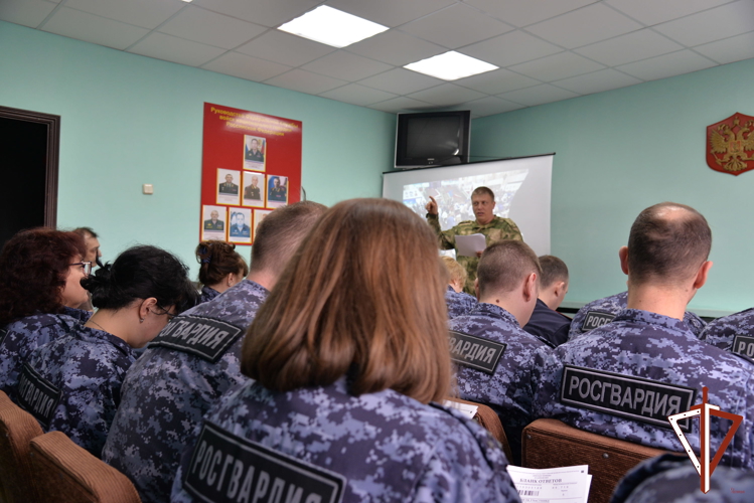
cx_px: 377
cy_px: 252
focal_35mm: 31
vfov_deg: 42.4
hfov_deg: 60.3
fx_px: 649
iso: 640
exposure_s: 1/80
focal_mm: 31
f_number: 4.5
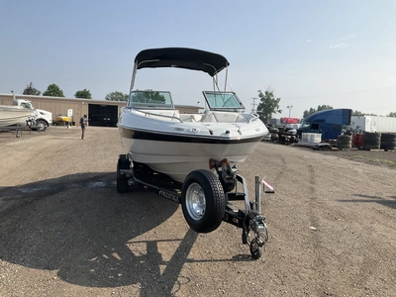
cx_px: 198
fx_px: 332
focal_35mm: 29
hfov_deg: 61.7
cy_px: 148
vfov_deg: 48.2
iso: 25
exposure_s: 1/2227
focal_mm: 3
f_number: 1.8
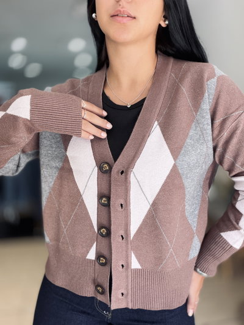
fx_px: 282
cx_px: 122
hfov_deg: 46.8
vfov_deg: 60.0
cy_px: 162
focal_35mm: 30
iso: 80
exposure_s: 1/112
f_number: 1.9
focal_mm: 2.71
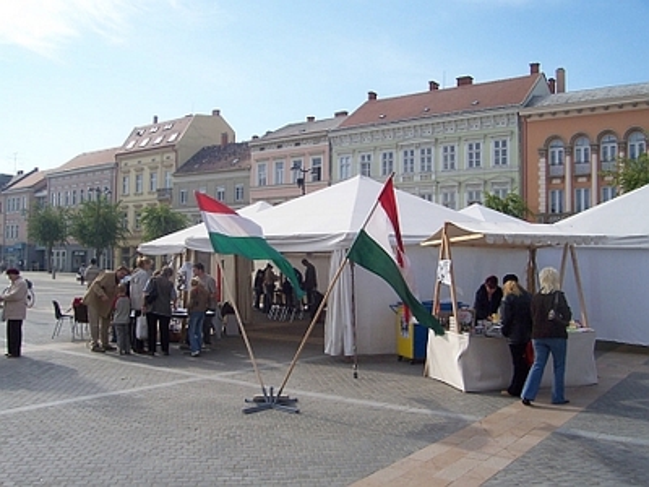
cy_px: 244
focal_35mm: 34
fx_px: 637
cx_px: 324
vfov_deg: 41.8
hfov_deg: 54.0
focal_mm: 5.6
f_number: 5.6
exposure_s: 1/350
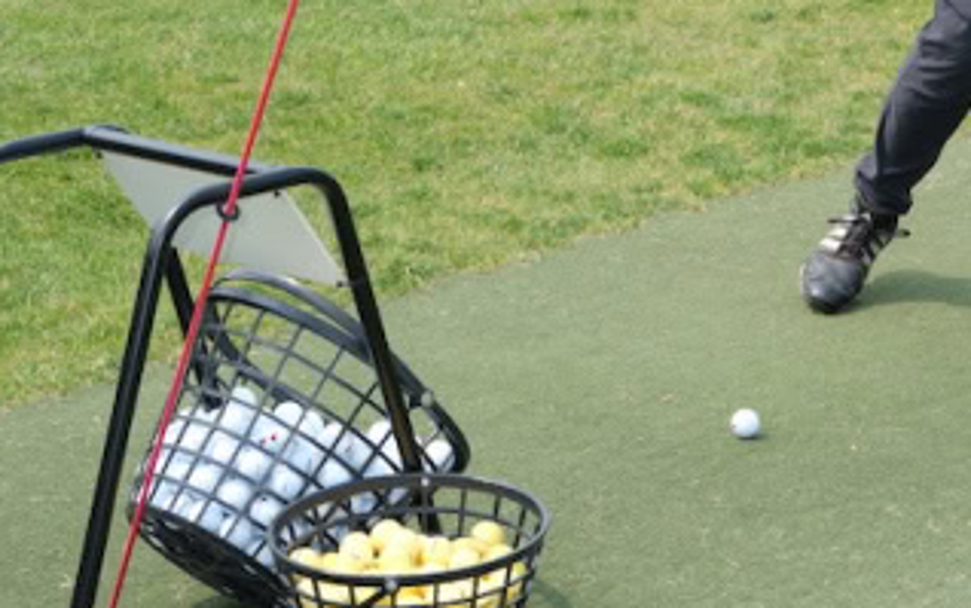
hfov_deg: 20.3
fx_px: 2647
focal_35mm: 100
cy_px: -168
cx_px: 898
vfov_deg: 12.7
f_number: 5.6
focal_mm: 26
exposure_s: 1/250
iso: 125
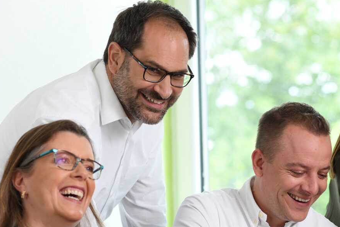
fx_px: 1483
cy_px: 208
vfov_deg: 8.7
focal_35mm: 157
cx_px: 261
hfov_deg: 13.0
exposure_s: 1/200
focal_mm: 85
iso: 400
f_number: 4
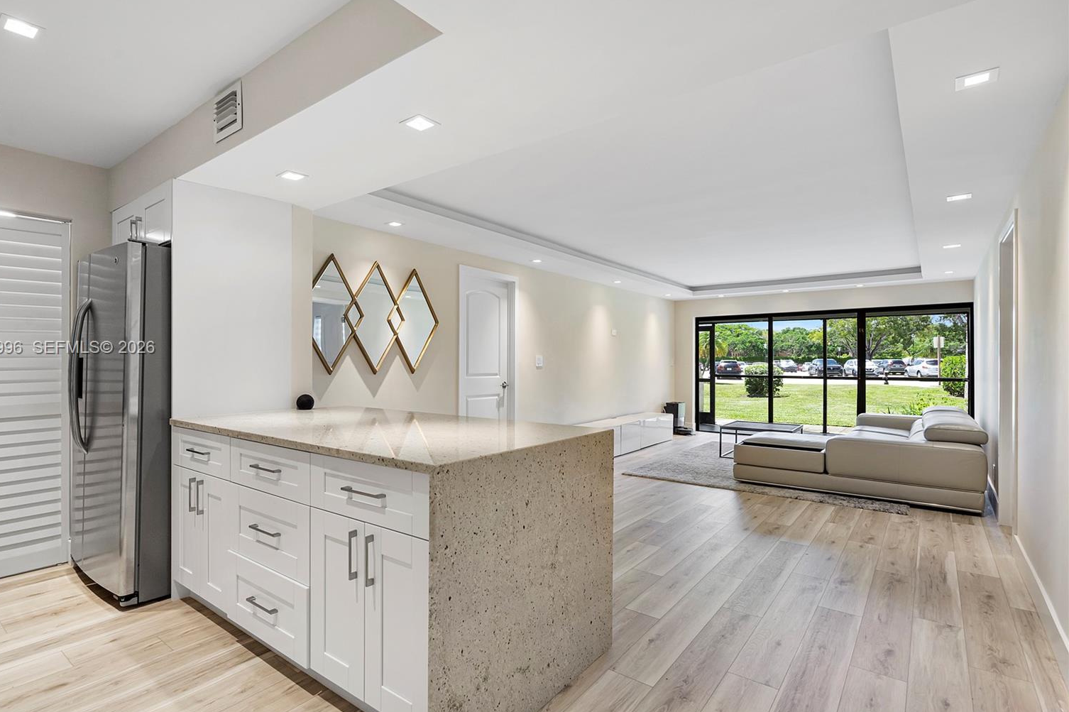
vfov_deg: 70.4
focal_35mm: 17
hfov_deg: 93.2
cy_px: 349
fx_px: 505
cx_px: 502
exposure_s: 1/50
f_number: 9
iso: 500
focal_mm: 16
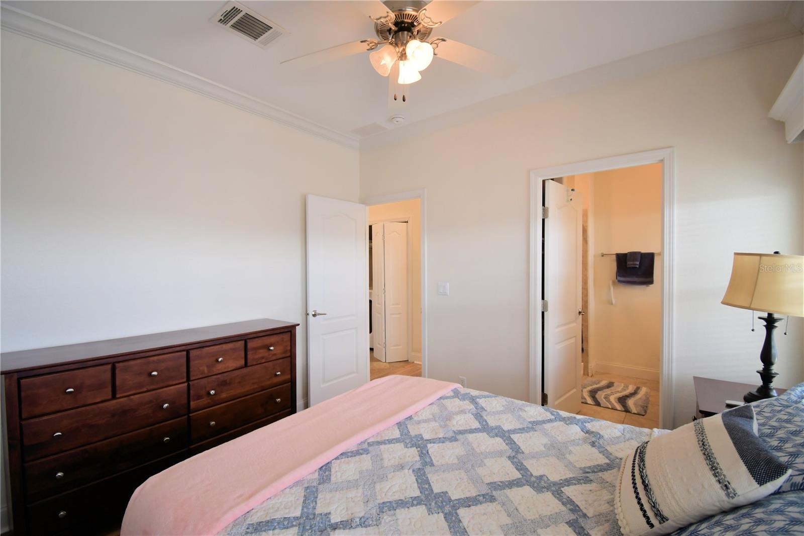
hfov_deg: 100.4
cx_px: 402
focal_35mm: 15
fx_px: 335
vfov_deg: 77.3
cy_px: 268
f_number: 4.5
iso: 400
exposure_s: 1/125
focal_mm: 10
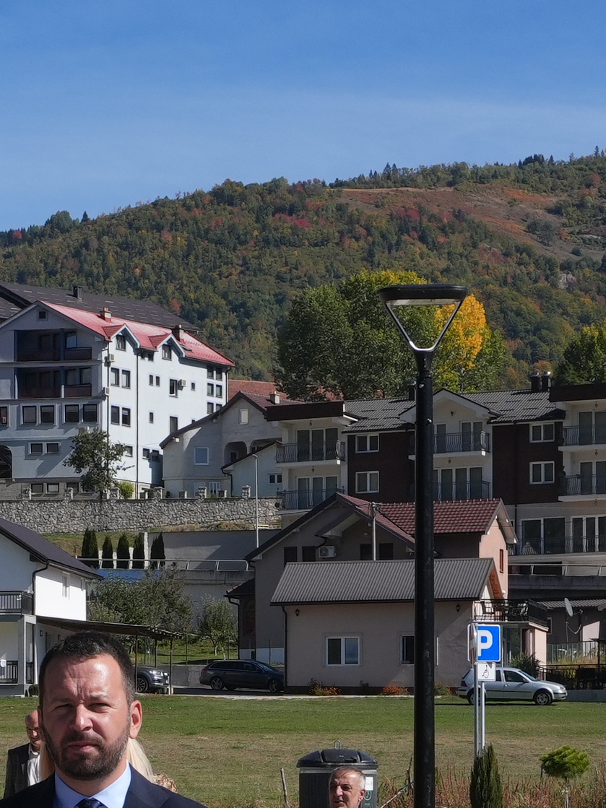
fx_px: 3032
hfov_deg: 11.3
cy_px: 737
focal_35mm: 130
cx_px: 48
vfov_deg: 15.0
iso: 200
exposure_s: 1/800
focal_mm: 23
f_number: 8
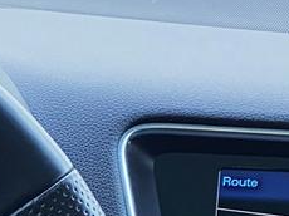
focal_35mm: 145
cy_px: 393
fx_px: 1209
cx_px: -300
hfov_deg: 12.0
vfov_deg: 9.7
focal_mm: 4.25
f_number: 1.8
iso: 160
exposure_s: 1/60
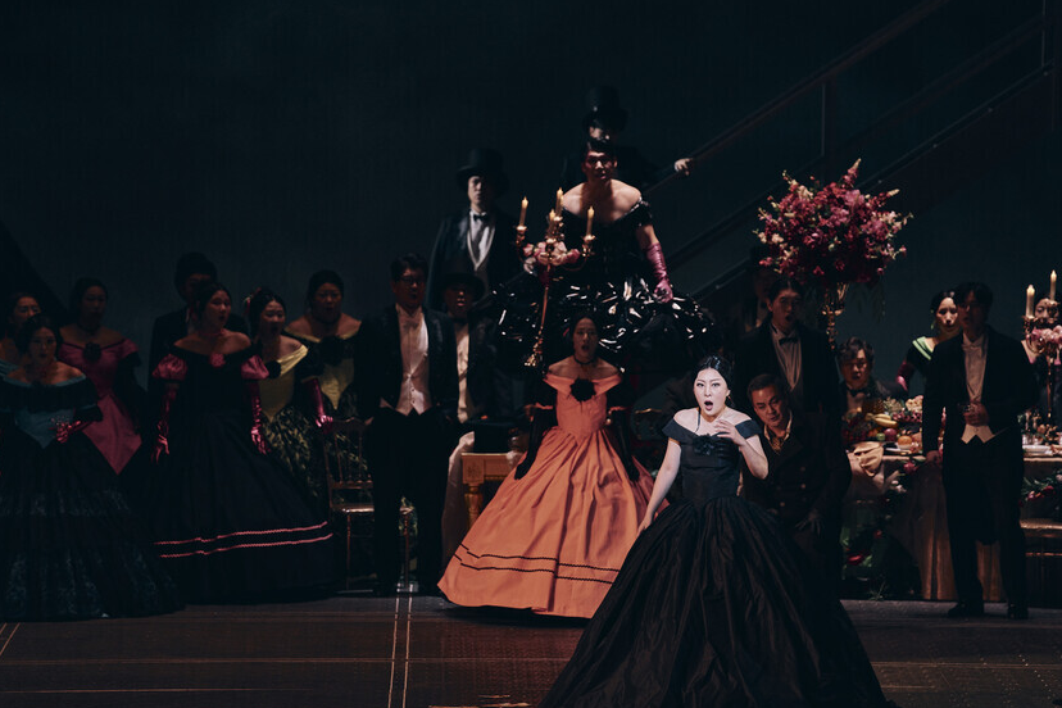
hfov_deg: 8.9
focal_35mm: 232
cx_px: 549
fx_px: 6843
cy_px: 364
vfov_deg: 5.9
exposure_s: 1/320
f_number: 3.2
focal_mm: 200
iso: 1250
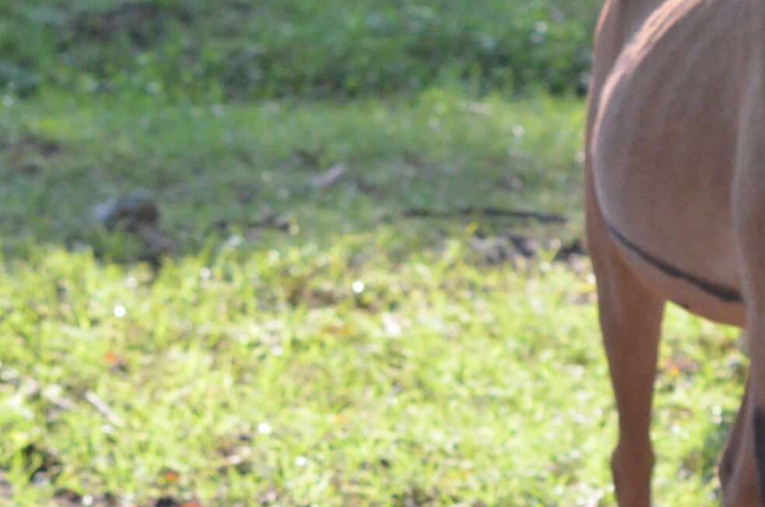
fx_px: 7104
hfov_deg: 6.1
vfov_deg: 4.1
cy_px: 32
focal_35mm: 335
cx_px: 981
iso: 4000
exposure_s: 1/2000
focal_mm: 86
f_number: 7.1
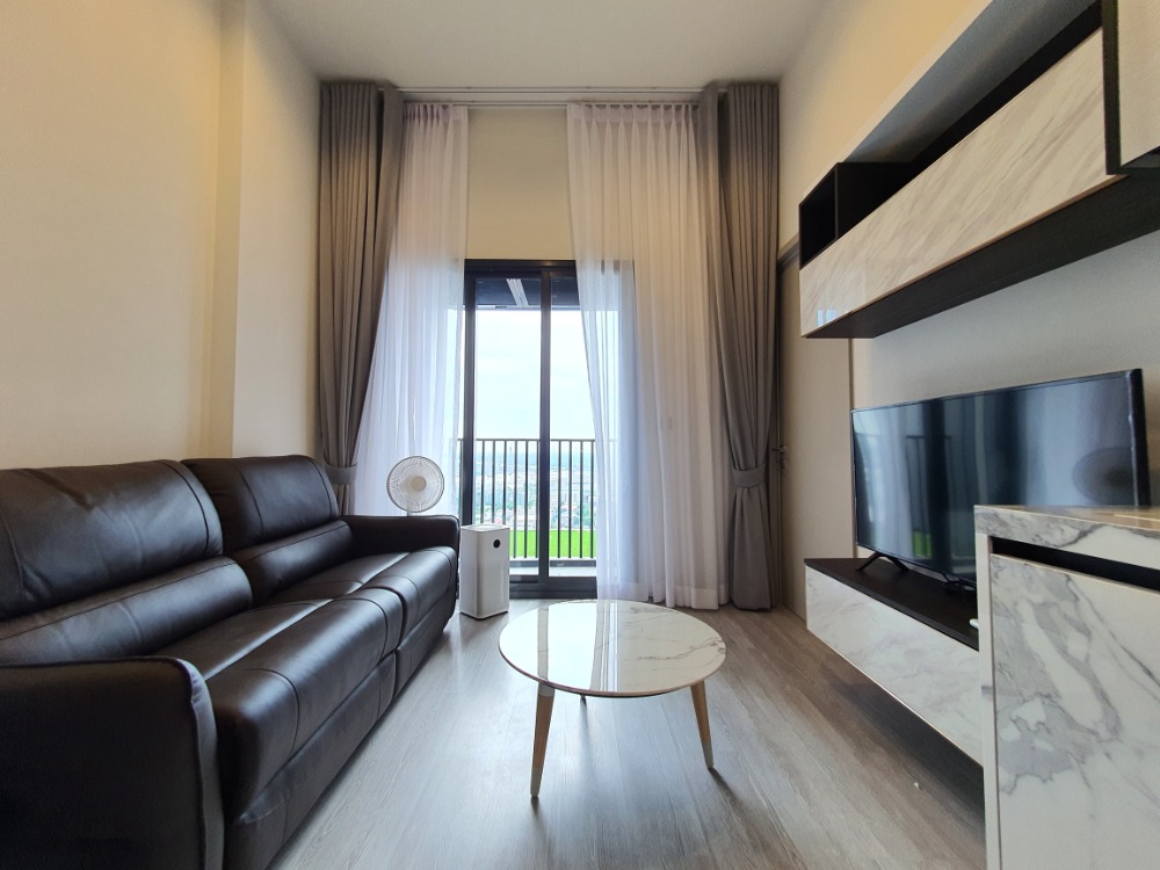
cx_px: 580
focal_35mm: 13
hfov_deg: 106.2
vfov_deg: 89.9
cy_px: 435
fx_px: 436
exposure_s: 1/50
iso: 50
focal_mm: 1.8
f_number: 2.2
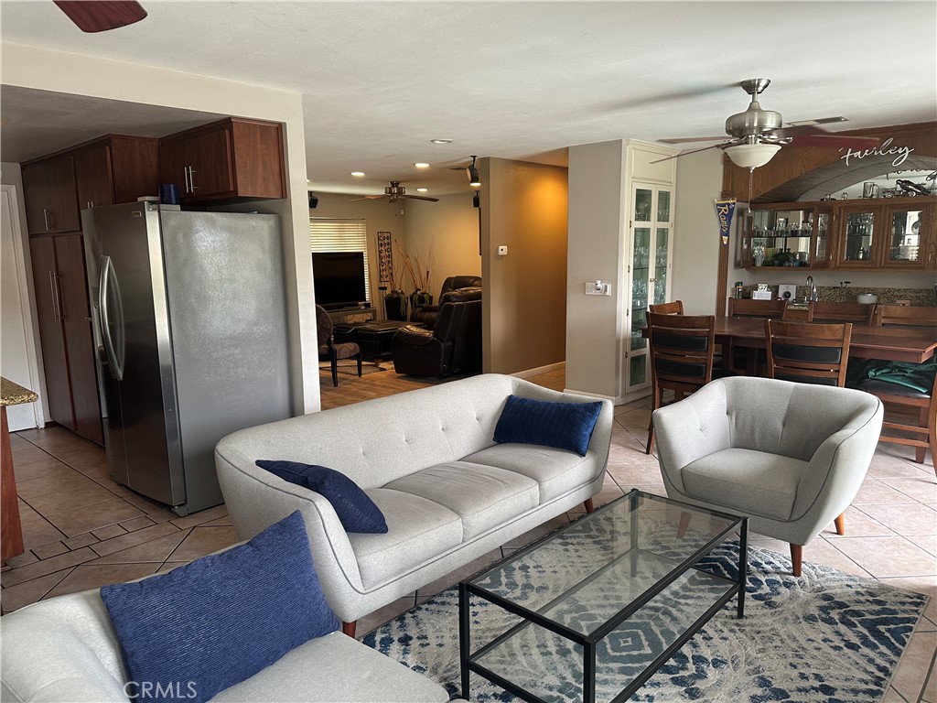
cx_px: 468
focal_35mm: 24
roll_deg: +1.1
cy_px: 352
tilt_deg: -8.6
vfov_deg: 56.8
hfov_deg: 71.6
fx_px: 650
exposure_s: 1/60
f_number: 1.78
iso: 160
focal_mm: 6.86
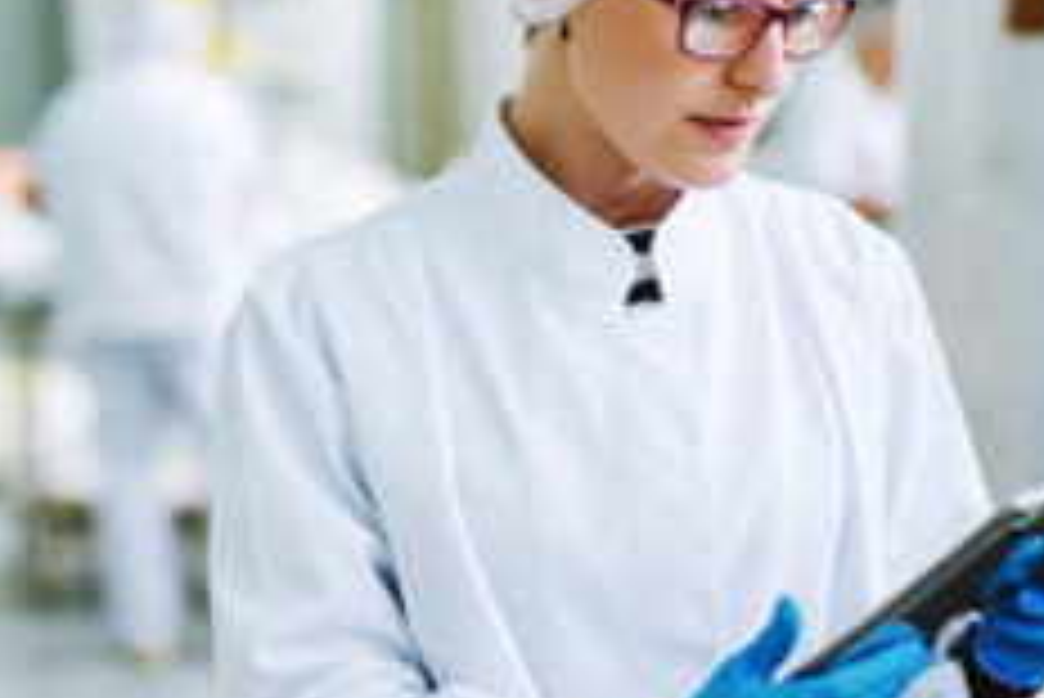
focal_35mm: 110
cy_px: 311
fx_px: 3192
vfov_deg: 12.5
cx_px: 634
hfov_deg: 18.6
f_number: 1.8
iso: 500
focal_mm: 50
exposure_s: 1/500
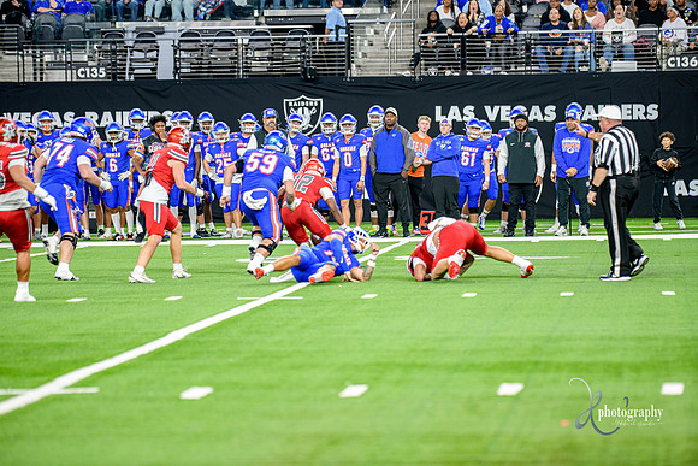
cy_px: 233
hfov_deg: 10.5
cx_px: 349
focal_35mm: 195
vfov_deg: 7.0
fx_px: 3782
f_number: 2.8
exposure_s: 1/400
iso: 1250
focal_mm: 195
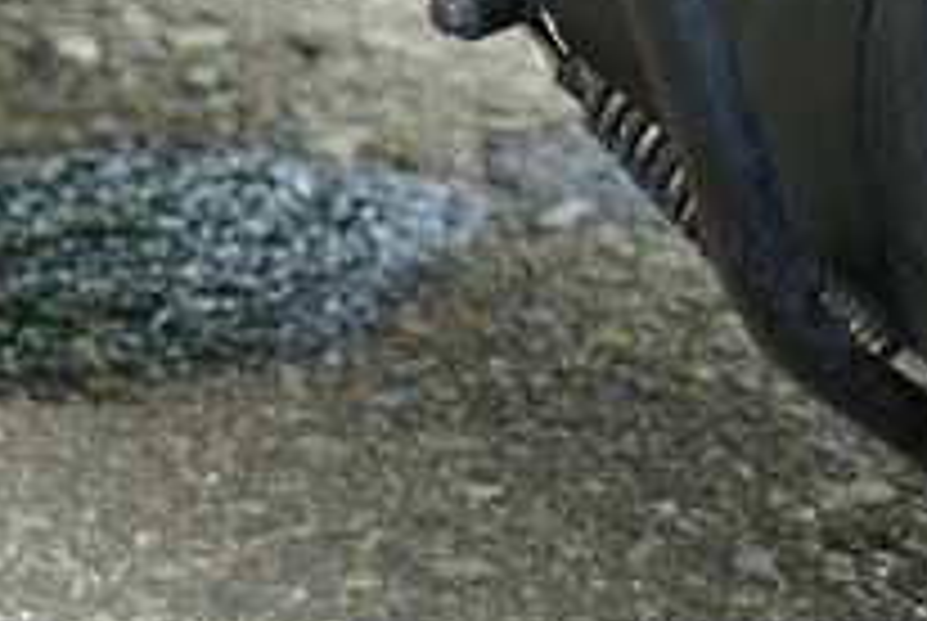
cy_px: -414
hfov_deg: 7.3
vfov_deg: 4.9
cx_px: -302
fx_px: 7194
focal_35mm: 279
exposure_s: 1/90
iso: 100
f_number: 4
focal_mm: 72
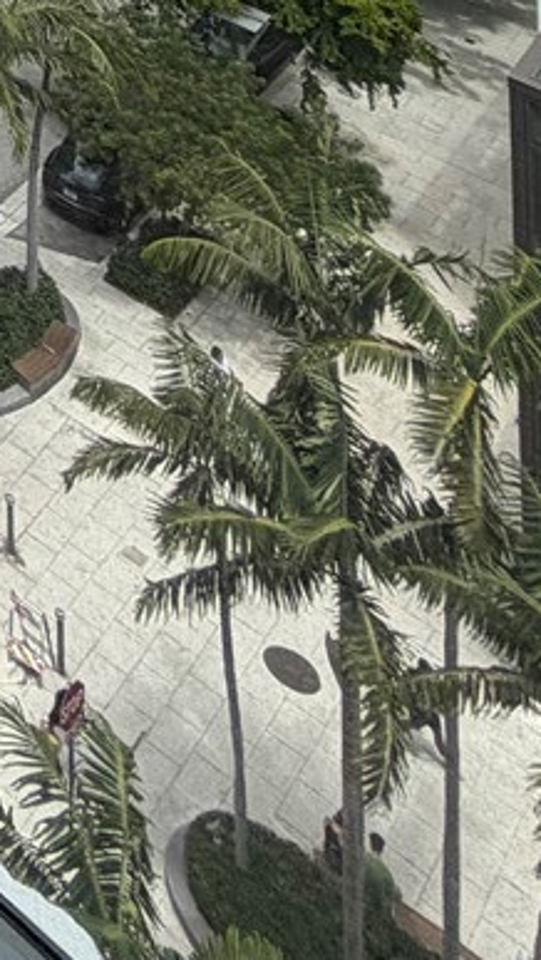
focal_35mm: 63
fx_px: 1605
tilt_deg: +0.2
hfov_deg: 12.7
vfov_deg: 18.7
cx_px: -886
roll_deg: +0.3
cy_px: -1002
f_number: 2.2
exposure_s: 1/770
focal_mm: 2.22
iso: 25
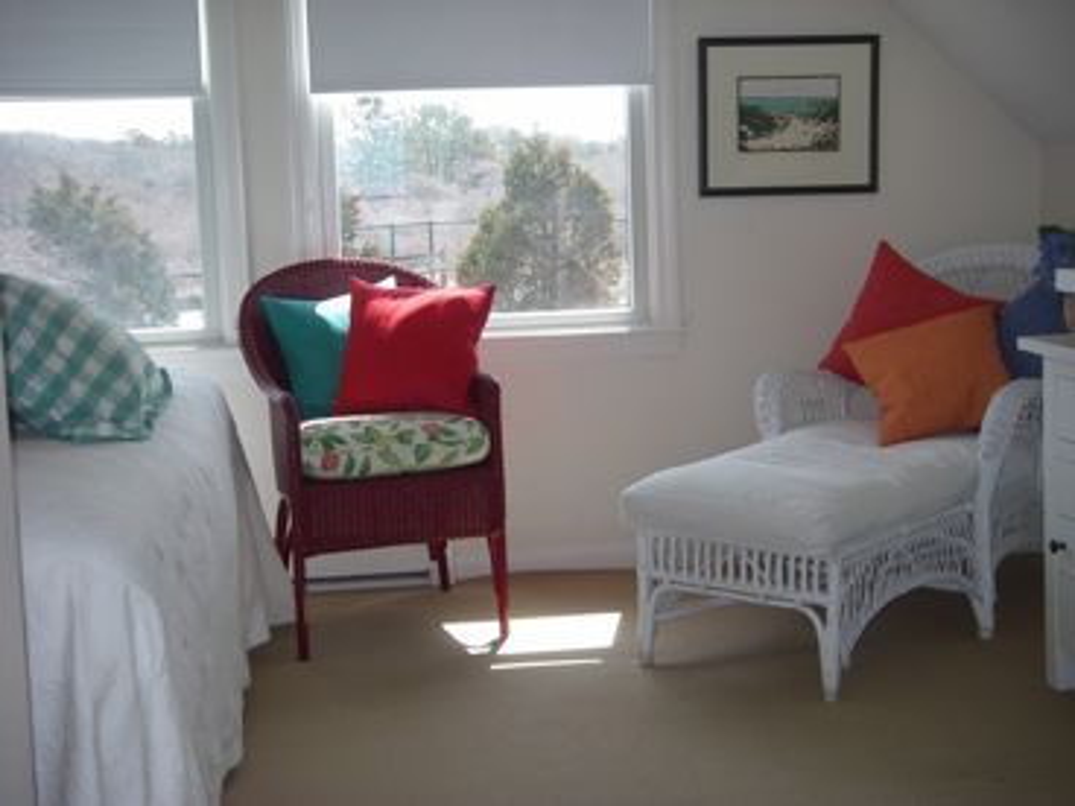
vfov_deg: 26.6
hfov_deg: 34.9
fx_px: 1708
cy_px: 403
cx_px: 538
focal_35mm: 55
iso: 64
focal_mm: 9.2
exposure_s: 1/100
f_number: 3.6
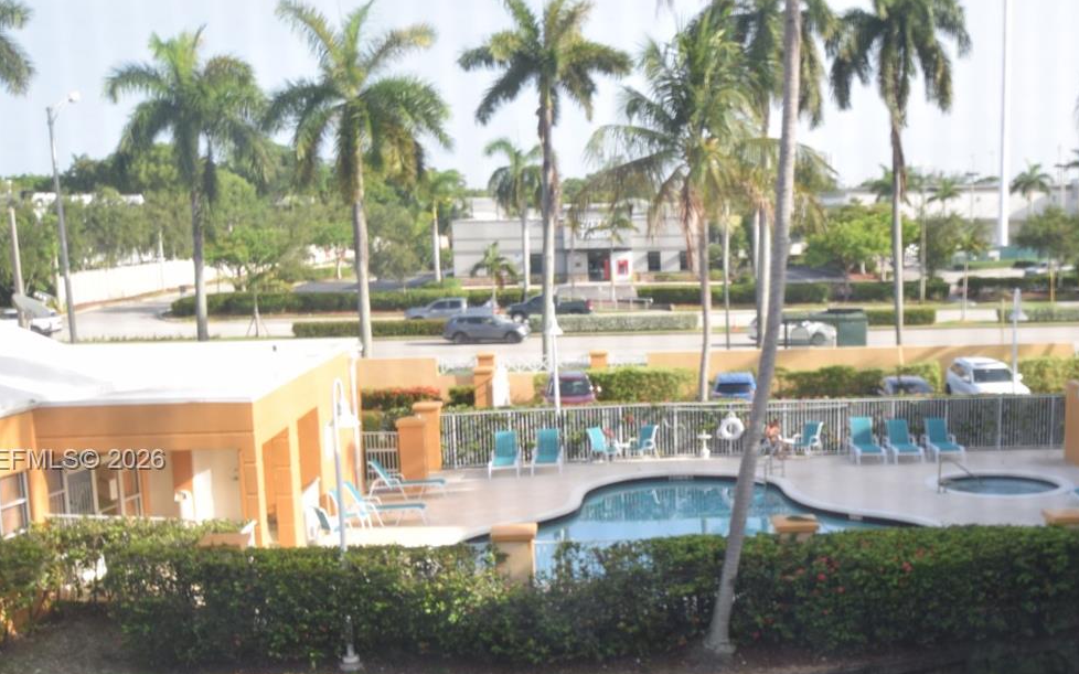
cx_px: 704
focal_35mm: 50
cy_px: 461
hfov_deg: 39.9
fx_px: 1470
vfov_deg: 25.7
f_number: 5.6
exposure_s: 1/125
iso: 200
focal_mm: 20
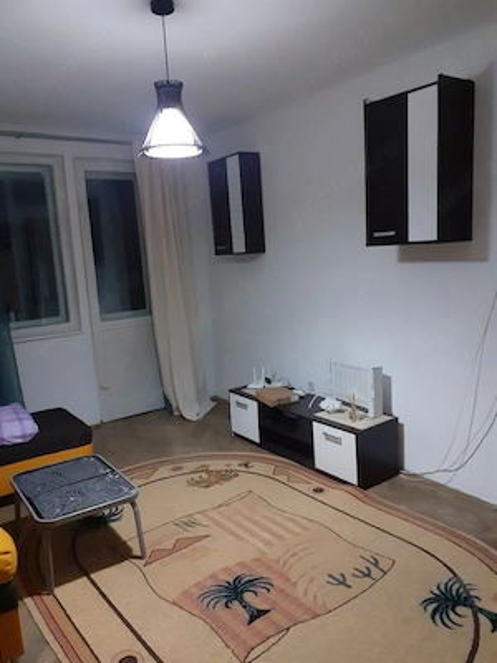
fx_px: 517
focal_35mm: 27
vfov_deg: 65.3
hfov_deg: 51.4
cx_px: 248
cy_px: 332
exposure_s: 1/25
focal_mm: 3.6
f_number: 1.9
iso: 400
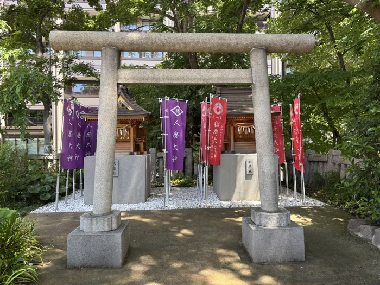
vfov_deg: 53.1
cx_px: 190
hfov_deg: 67.3
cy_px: 142
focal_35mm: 26
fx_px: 285
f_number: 1.6
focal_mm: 5.96
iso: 40
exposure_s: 1/203
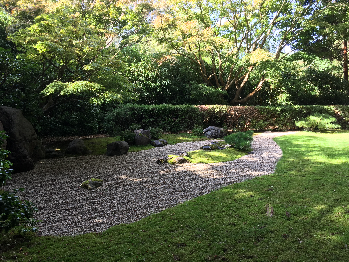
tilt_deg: -5.9
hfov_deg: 61.7
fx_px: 292
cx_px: 174
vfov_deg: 48.2
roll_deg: -0.2
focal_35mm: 29
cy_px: 131
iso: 25
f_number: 2.2
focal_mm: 4.15
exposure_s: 1/60
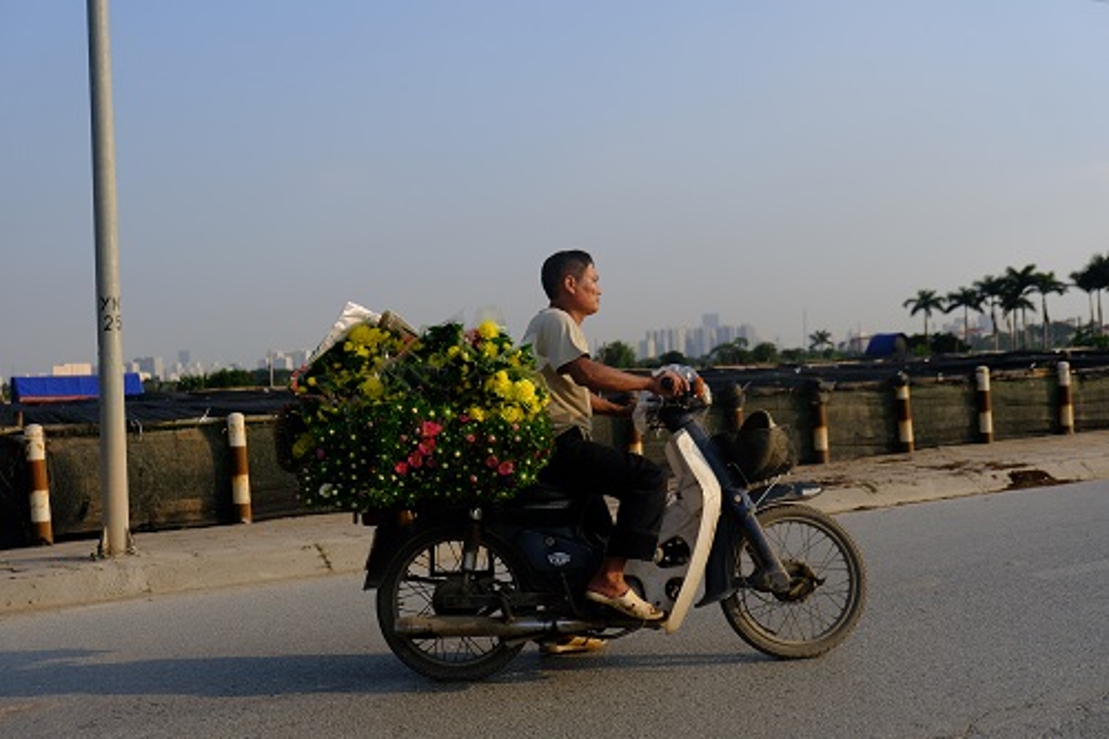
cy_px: 370
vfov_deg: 33.4
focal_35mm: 40
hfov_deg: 48.5
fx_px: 1232
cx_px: 554
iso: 250
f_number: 3.2
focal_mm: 26.5
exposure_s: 1/4000
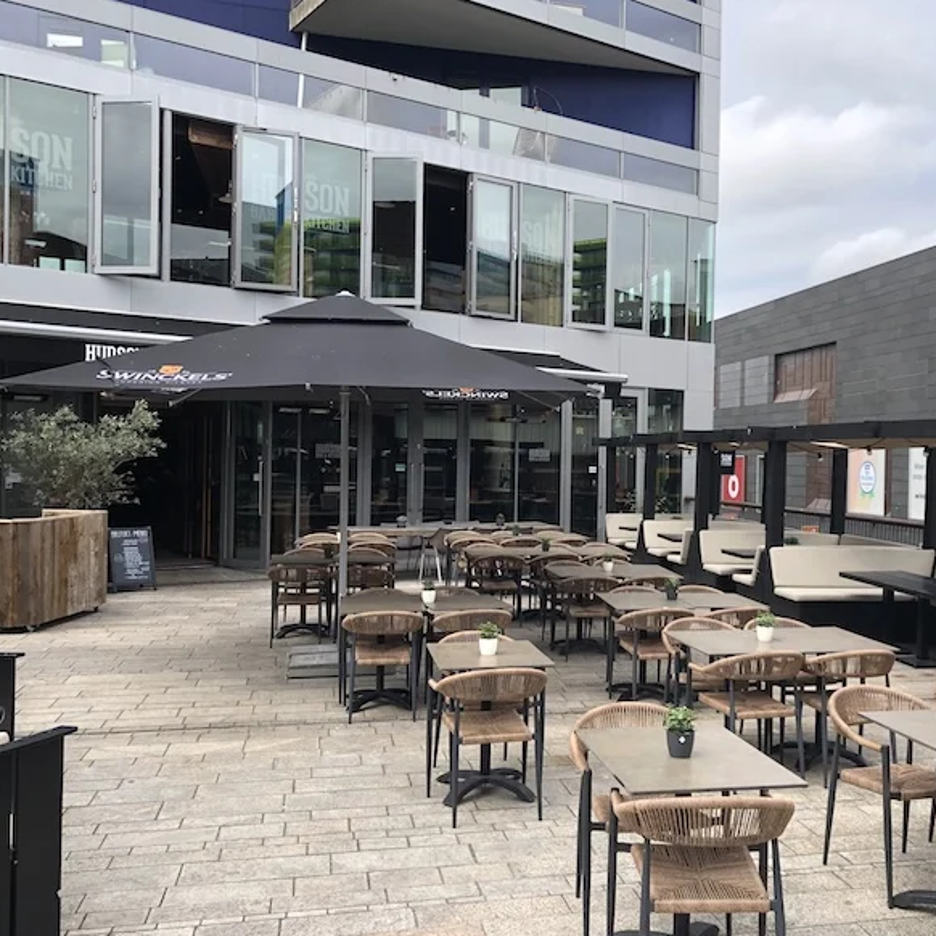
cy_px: 481
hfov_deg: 48.1
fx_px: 1040
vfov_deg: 48.4
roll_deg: +1.1
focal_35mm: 34
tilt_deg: +0.5
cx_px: 568
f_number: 1.8
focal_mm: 3.99
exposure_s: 1/842
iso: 20
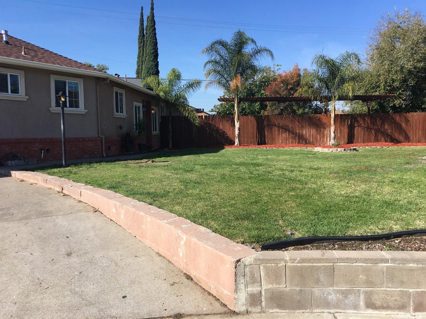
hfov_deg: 61.7
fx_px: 357
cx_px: 213
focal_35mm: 29
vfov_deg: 48.2
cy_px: 160
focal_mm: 4.15
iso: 25
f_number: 2.2
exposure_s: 1/1202
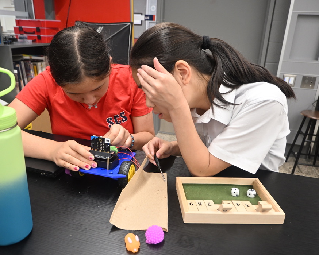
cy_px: 125
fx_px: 264
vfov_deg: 51.5
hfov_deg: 62.1
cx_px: 146
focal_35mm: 28
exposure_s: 1/60
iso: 900
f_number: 3.5
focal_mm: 16
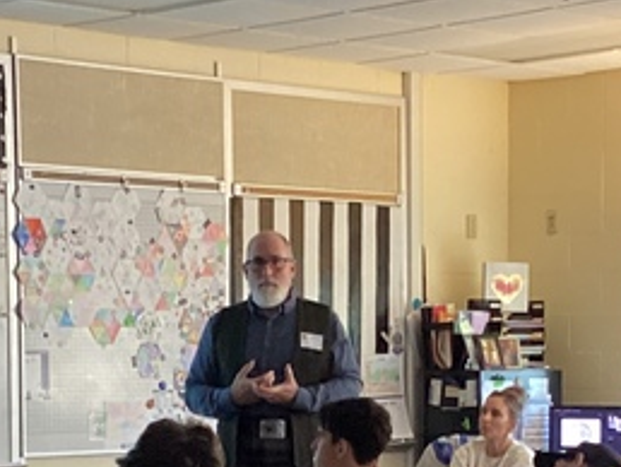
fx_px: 2209
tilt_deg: -5.6
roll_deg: +0.0
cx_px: 303
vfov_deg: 11.8
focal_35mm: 123
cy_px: 556
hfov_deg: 16.0
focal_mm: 3.3
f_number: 2.4
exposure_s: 1/30
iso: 400
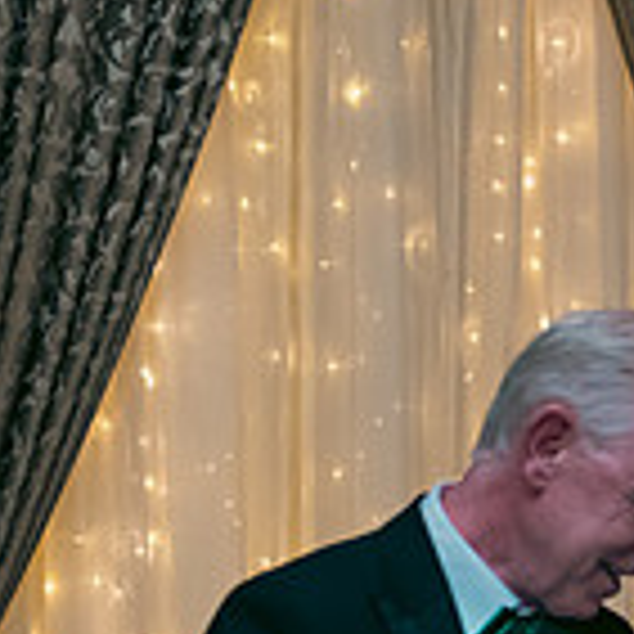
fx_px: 2756
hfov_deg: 12.4
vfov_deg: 13.0
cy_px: 636
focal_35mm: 133
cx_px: 1012
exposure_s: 1/160
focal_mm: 38
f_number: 3.5
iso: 800
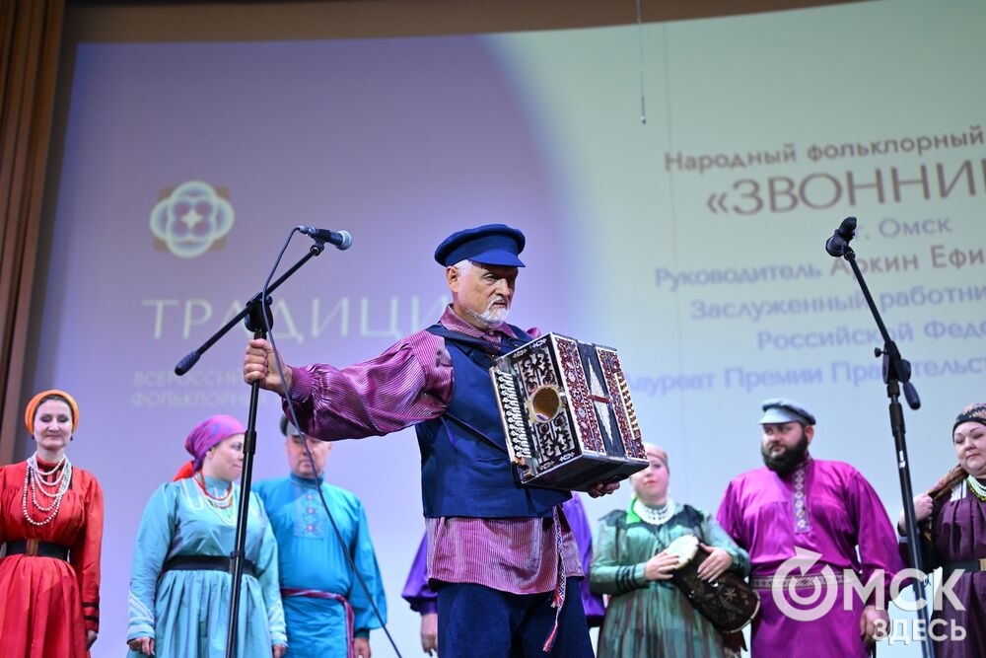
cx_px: 493
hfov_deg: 39.6
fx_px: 1370
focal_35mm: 50
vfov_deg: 27.0
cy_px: 329
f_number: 1.8
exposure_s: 1/320
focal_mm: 50
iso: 640
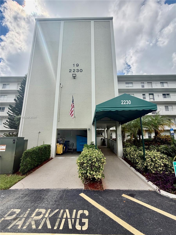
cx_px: 88
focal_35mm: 14
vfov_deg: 102.1
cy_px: 118
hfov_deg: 85.7
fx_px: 95
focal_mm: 2.22
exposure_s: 1/853
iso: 32
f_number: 2.2
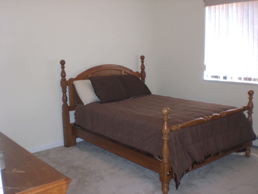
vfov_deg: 37.7
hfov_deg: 49.0
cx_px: 129
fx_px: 283
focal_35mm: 38
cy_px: 97
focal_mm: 6.3
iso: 200
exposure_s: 1/60
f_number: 3.1
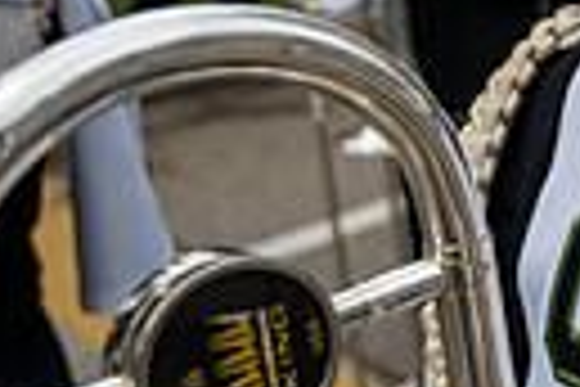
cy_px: -47
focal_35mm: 108
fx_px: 1740
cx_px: 1061
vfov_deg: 12.4
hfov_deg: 15.9
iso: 100
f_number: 4
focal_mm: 24
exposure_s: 1/1000
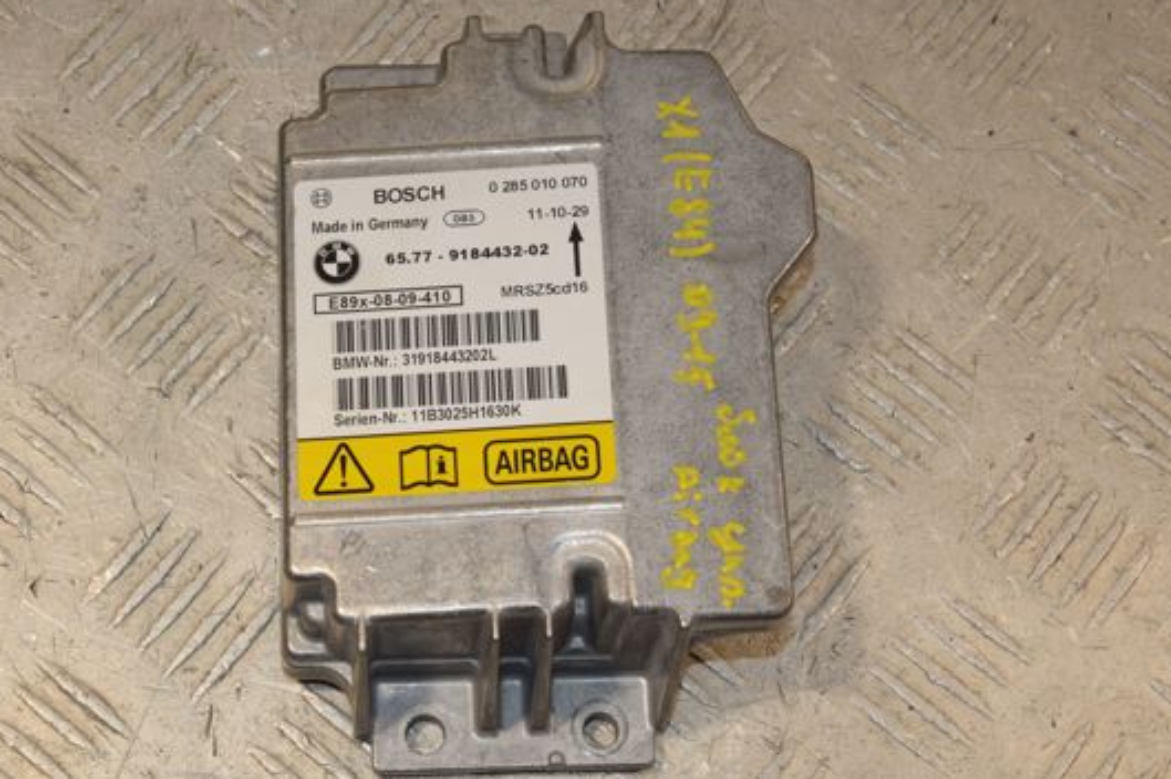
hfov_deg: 24.9
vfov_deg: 16.7
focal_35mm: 82
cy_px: 378
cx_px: 478
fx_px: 2653
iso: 800
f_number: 11
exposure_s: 1/200
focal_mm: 45
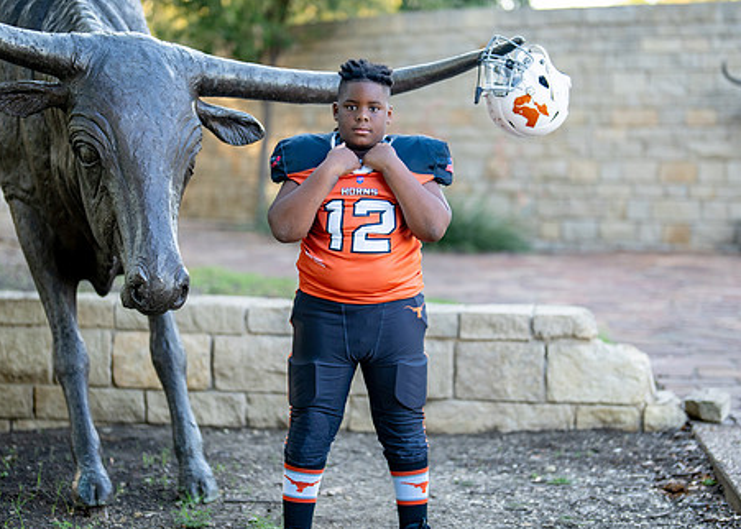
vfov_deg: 19.0
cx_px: 383
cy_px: 284
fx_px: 1578
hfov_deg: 26.4
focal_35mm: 75
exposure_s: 1/1000
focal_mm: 50
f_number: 1.2
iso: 200
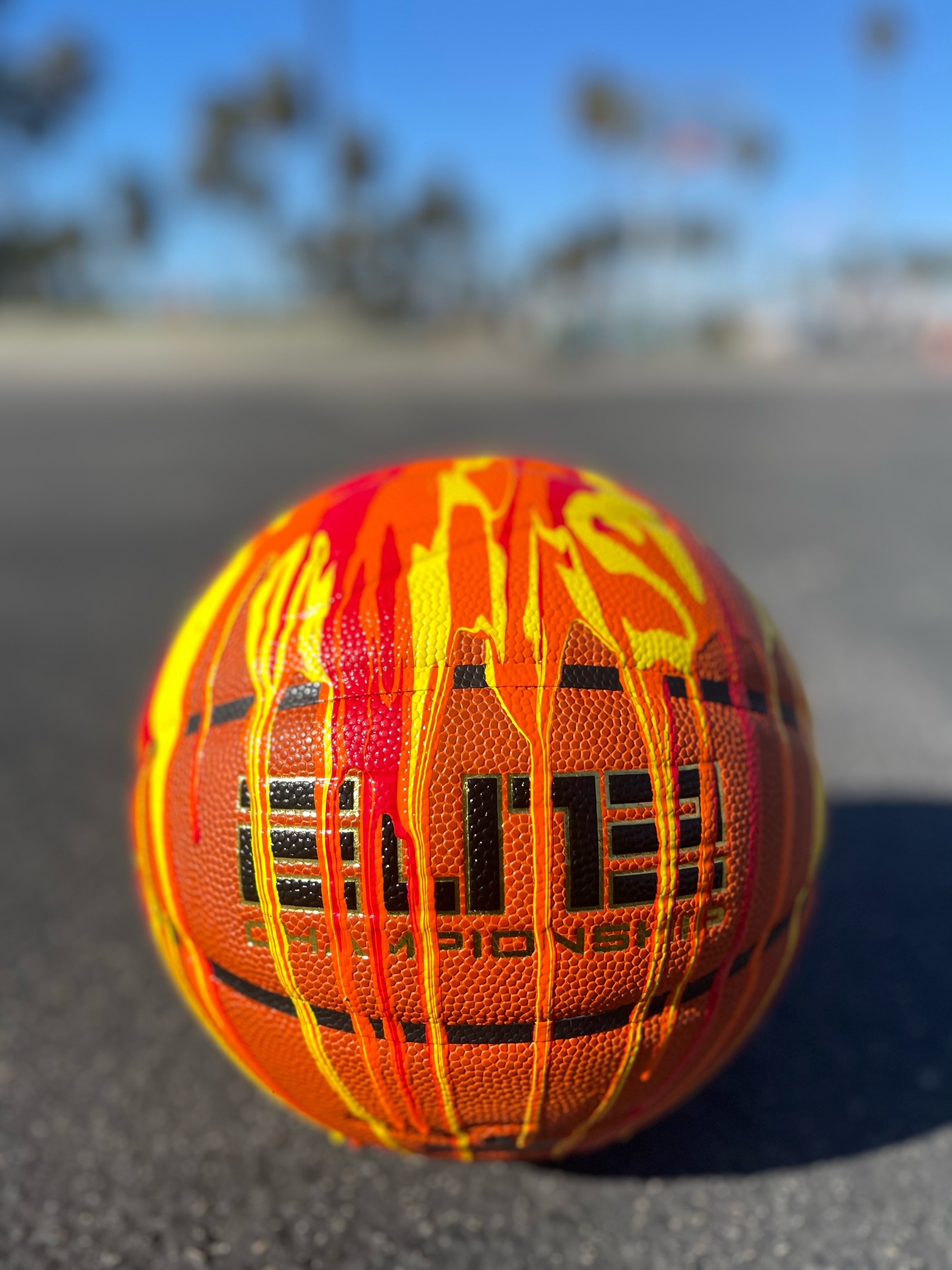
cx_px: 476
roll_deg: +0.4
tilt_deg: -16.1
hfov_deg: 53.1
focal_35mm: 26
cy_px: 635
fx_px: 953
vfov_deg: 67.3
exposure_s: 1/5917
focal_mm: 5.1
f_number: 1.6
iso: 50
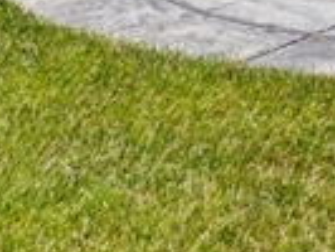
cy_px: -624
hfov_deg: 8.8
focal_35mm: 185
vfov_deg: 6.9
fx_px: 1792
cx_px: 1013
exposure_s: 1/500
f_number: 5
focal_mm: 12.29
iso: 100
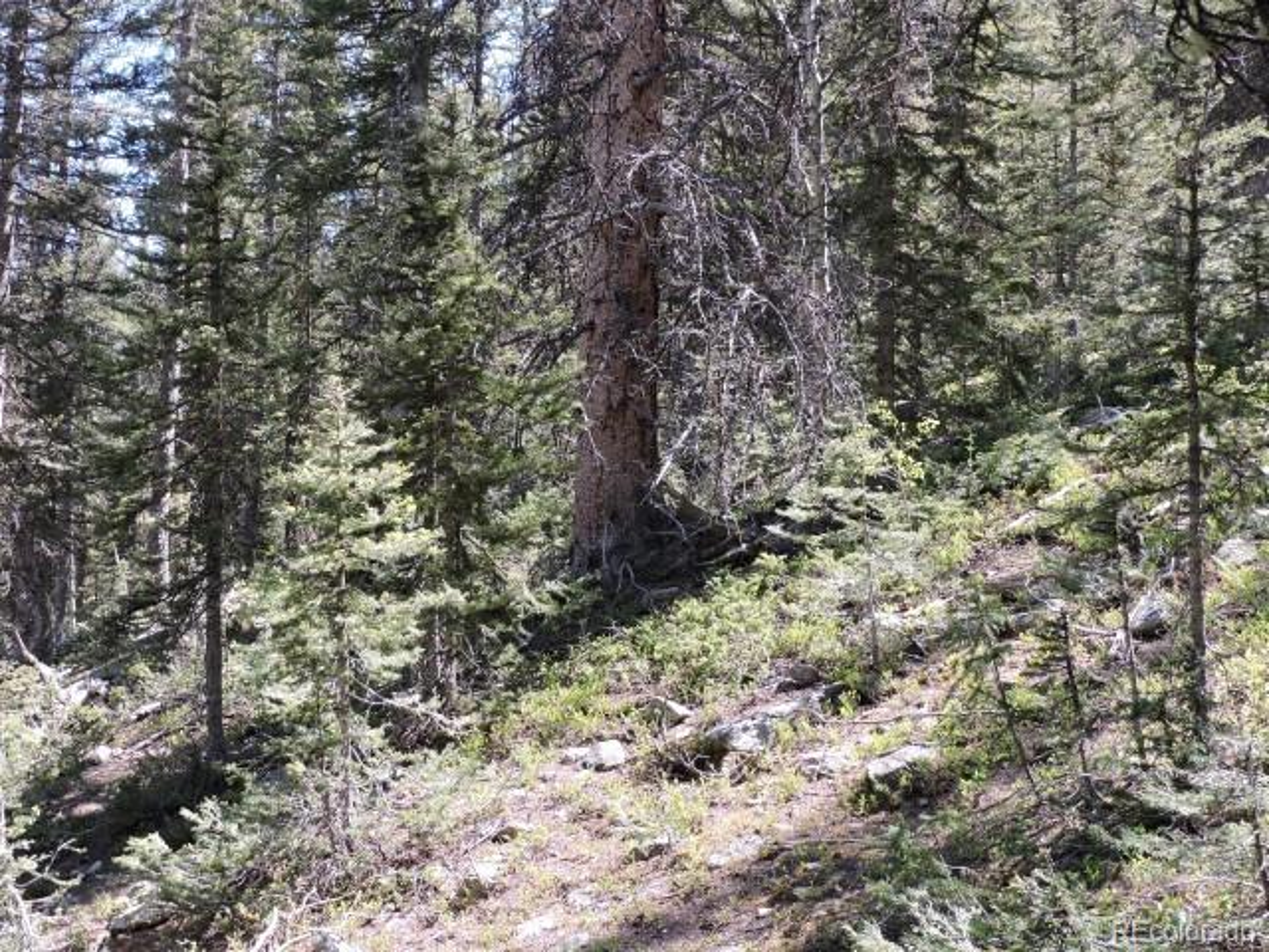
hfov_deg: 43.9
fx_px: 1576
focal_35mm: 43
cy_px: 476
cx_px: 634
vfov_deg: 33.6
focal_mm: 7.7
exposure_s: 1/160
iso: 100
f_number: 3.4
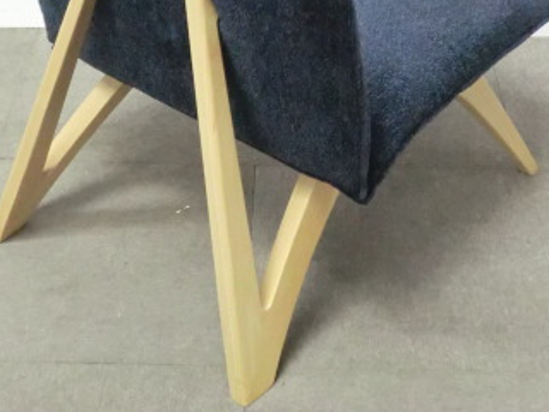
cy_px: 2
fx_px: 1205
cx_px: 273
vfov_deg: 18.9
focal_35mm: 76
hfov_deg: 25.7
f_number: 3.9
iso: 800
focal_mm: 6.9
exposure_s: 1/20
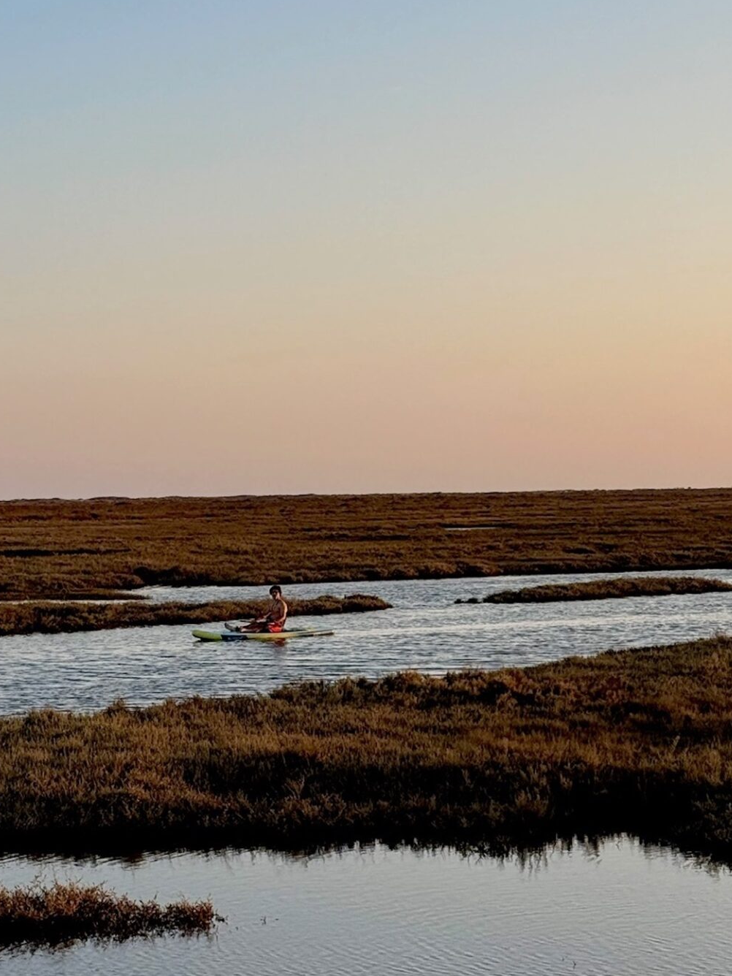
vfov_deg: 21.3
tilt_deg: -3.9
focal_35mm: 92
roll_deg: +1.4
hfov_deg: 16.0
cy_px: 616
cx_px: 237
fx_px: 2594
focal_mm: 6.76
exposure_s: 1/1353
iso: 64
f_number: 1.78
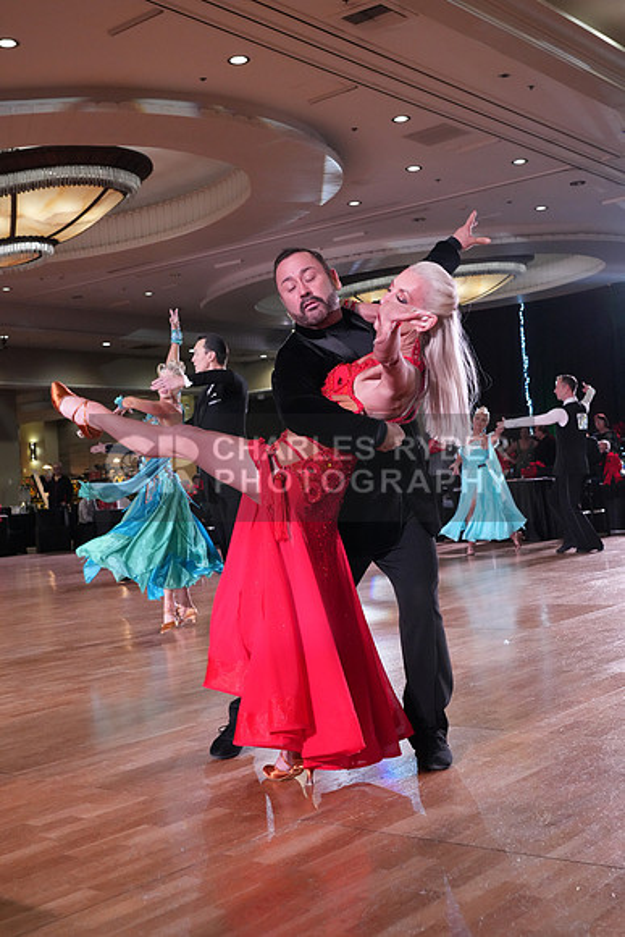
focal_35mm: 43
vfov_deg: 45.4
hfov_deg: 31.2
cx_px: 312
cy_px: 468
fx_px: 1119
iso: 5000
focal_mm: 43
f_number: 6.3
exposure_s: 1/320
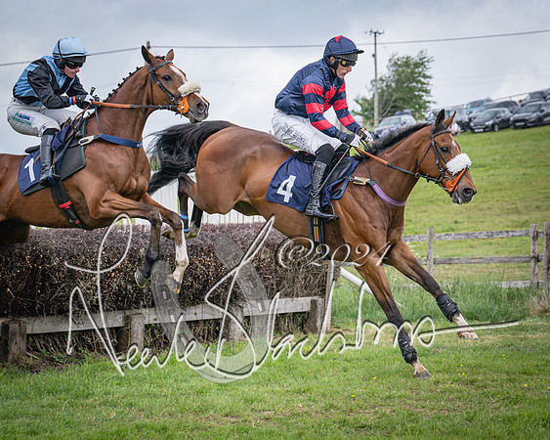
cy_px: 220
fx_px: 1925
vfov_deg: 13.0
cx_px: 330
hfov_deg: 16.2
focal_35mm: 118
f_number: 4
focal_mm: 70
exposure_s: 1/1600
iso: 400
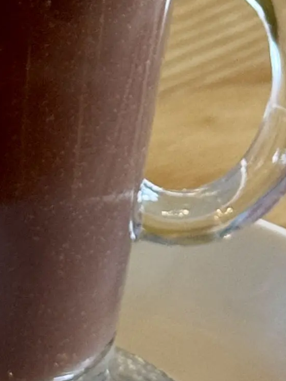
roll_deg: -0.8
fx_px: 2877
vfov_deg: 7.5
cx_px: 31
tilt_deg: -18.3
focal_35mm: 261
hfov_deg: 5.7
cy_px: -144
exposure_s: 1/50
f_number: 1.78
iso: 200
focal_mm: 6.76
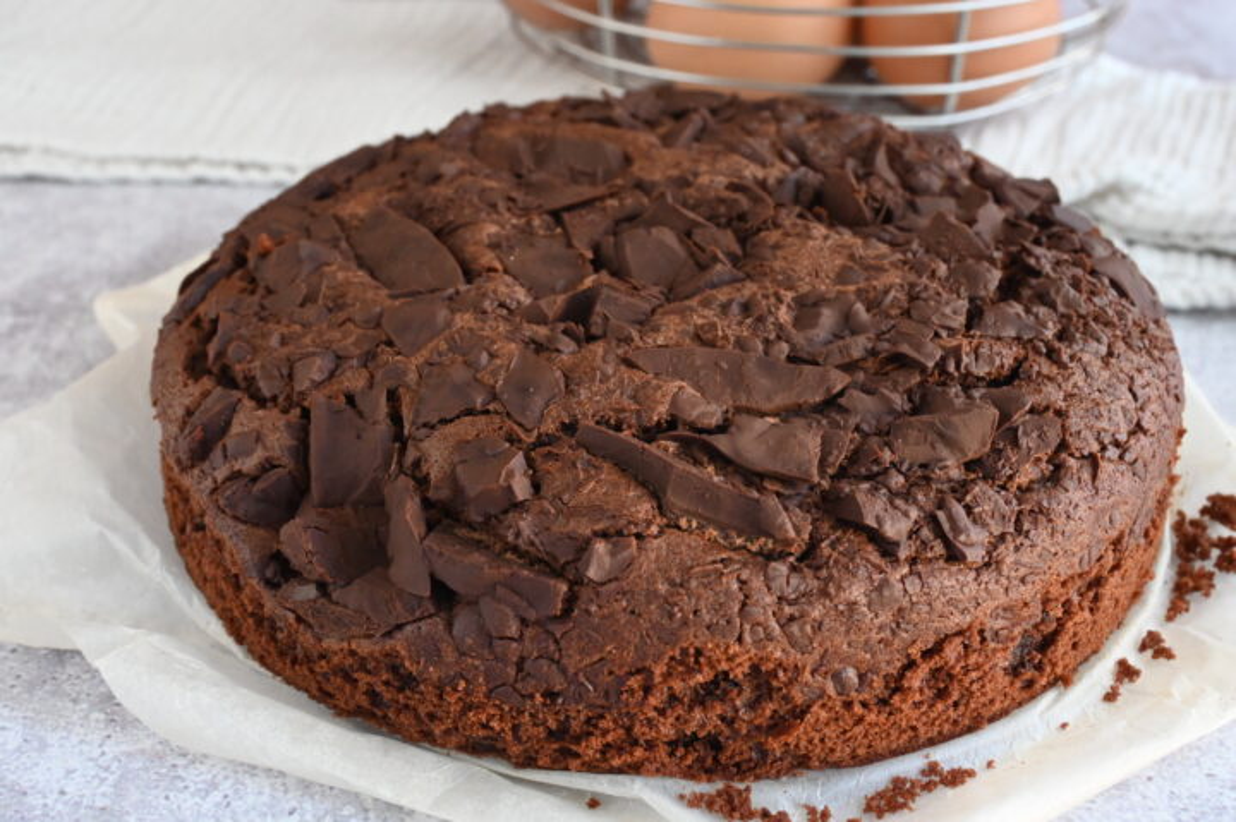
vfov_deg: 25.0
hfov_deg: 36.9
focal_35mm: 54
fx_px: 1853
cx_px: 618
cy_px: 411
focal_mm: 36
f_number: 8
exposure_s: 1/20
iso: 1250
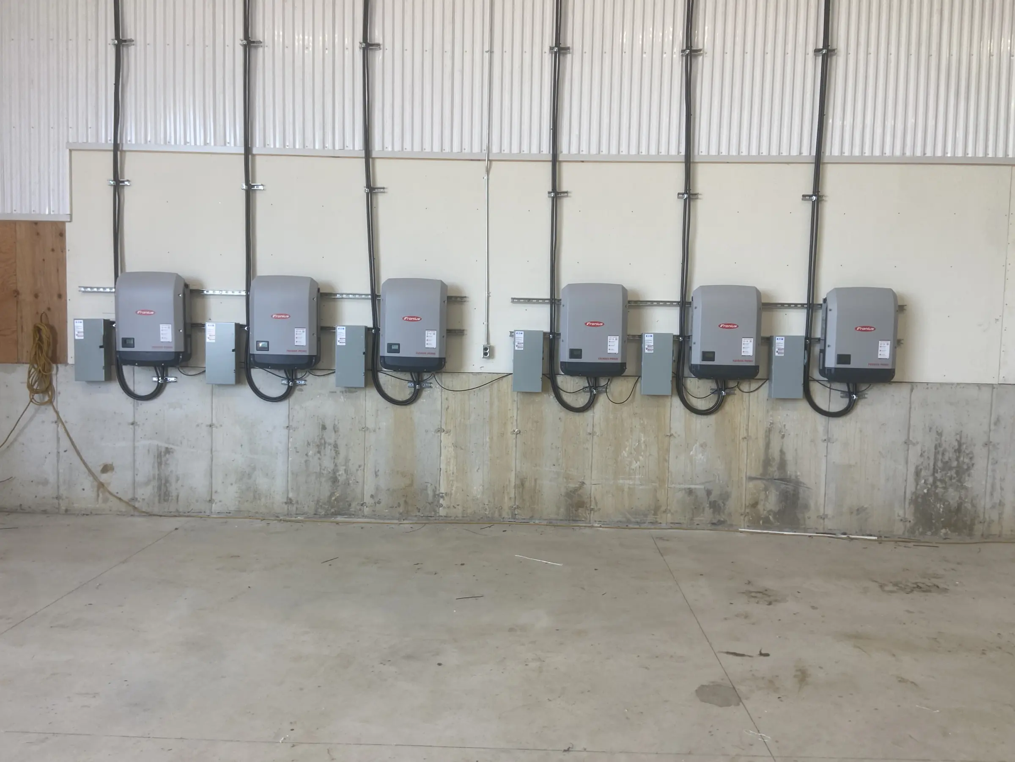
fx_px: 762
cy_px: 381
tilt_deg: -5.4
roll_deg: -0.1
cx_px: 508
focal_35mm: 26
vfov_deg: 53.1
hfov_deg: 67.3
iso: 32
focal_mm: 4.25
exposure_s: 1/122
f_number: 1.8
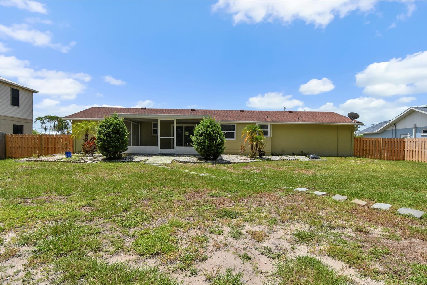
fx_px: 237
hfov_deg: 83.9
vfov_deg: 61.9
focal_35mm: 20
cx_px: 223
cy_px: 150
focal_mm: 13
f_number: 7.1
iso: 100
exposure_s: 1/320
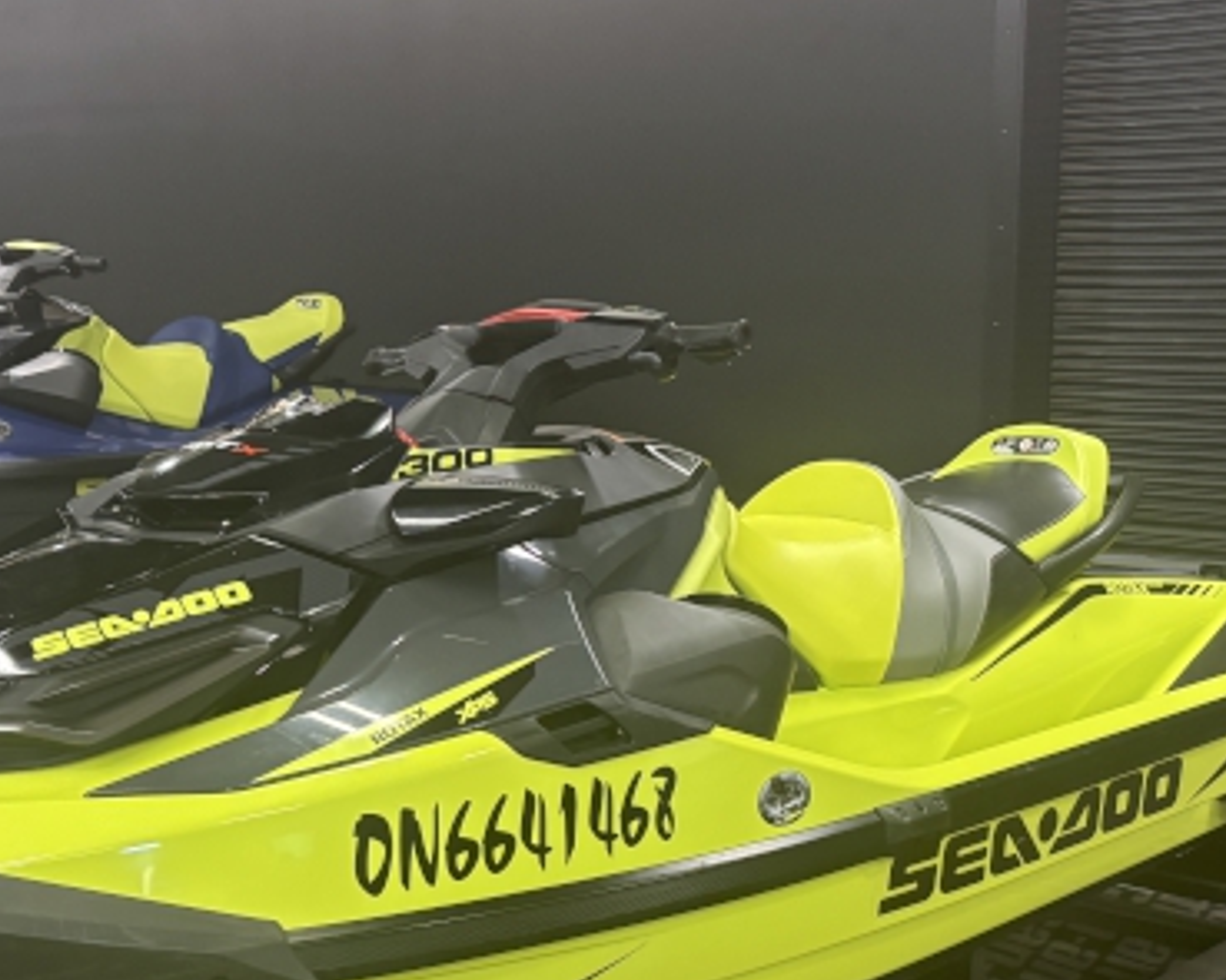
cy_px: 834
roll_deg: -0.4
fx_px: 1995
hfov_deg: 34.2
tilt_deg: -13.8
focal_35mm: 55
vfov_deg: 26.9
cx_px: 625
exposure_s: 1/60
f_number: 1.6
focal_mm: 5.96
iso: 250
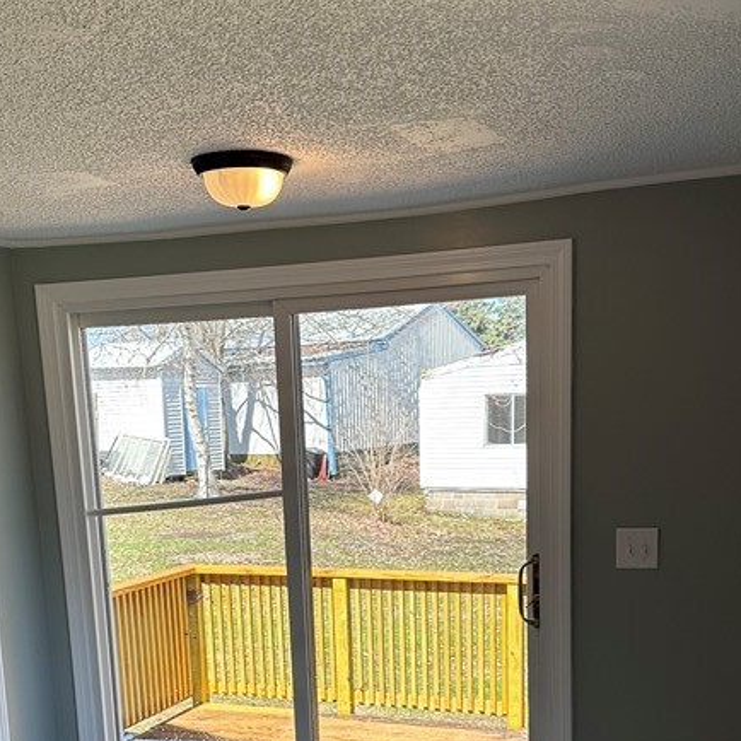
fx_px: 1211
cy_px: 654
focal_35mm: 50
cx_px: 338
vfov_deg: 32.5
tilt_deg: -9.4
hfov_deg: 34.0
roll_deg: +1.3
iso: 80
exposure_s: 1/501
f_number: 1.78
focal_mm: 6.86
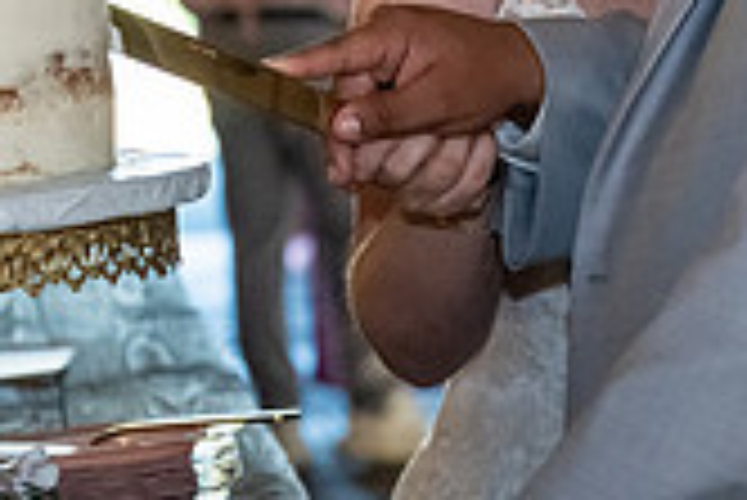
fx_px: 4777
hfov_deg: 8.9
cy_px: -250
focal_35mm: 230
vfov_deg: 5.9
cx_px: 693
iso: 4000
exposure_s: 1/320
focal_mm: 66
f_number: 4
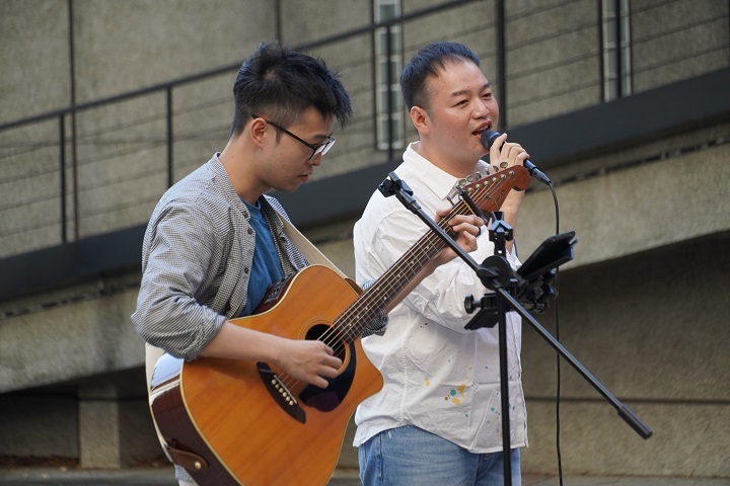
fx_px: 4106
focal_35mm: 202
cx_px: 365
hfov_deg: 10.2
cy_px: 243
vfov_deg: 6.8
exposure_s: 1/250
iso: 500
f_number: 5.6
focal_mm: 135
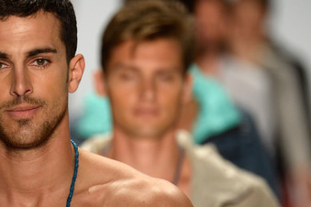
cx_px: 47
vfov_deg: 1.8
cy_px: 169
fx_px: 6522
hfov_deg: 2.7
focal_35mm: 755
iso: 1250
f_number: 5.6
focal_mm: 400
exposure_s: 1/320
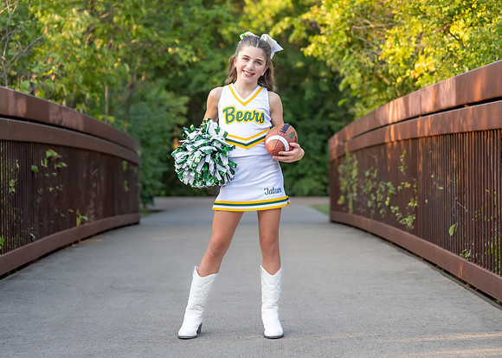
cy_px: 167
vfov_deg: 16.2
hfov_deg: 22.5
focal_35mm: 89
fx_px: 1262
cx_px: 257
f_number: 2.8
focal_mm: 70
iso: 800
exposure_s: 1/1000
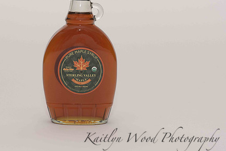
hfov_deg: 17.8
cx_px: 84
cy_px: 56
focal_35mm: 115
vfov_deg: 11.9
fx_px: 722
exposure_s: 1/100
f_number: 13
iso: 400
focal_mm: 85
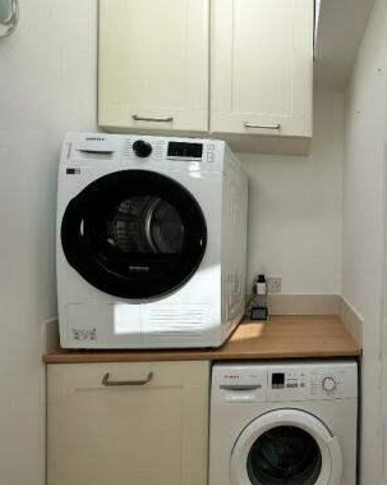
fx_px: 301
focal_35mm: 21
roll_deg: -1.7
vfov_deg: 77.6
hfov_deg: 58.6
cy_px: 246
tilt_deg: -1.7
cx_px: 328
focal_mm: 2.22
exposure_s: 1/264
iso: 40
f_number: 2.2
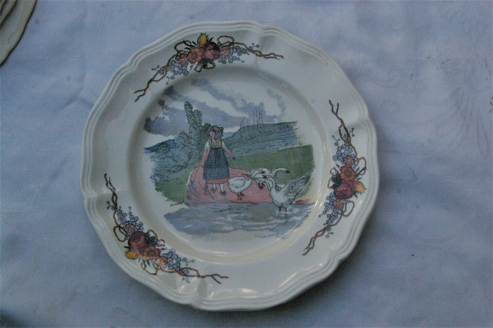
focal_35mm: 39
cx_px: 246
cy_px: 164
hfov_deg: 49.6
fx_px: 534
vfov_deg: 34.2
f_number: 9.5
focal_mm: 26
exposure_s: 1/750
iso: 1600
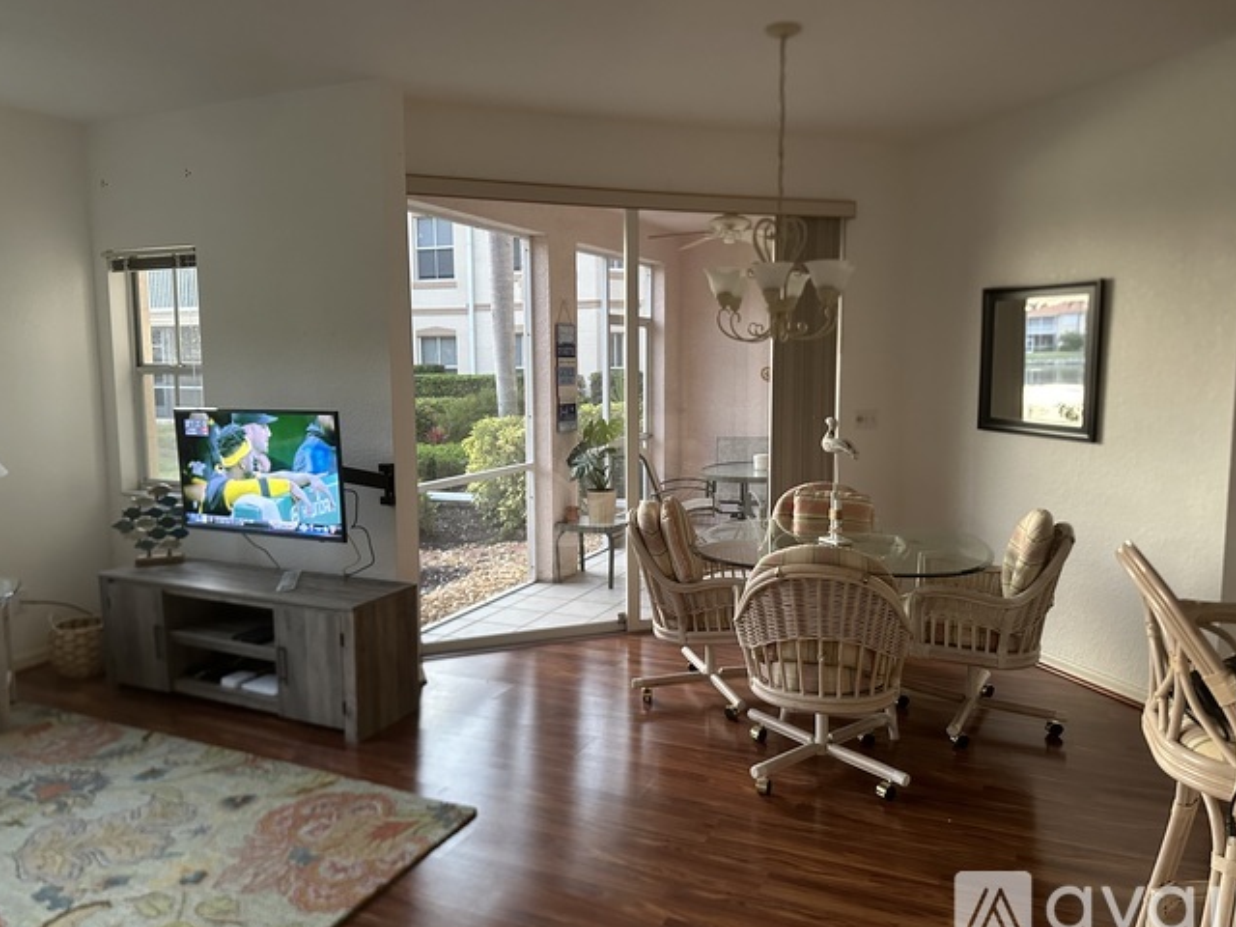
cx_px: 623
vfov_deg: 54.9
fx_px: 893
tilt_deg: -6.4
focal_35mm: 25
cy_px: 465
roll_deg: +0.2
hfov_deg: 69.4
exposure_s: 1/60
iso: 500
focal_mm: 6.86
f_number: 1.78
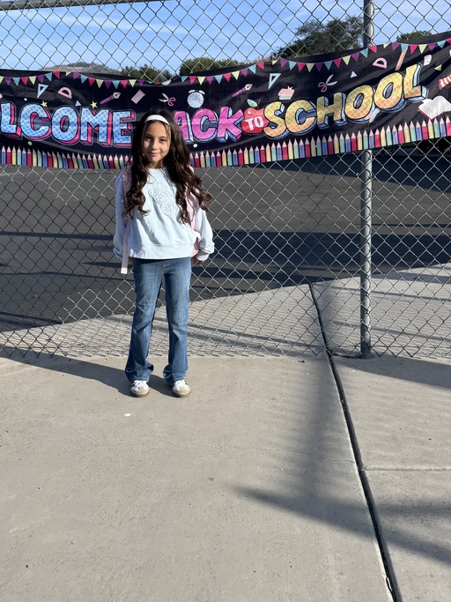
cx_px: 178
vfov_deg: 50.7
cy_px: 219
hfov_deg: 39.5
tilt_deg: -8.8
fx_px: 626
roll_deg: +3.0
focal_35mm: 36
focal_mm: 6.76
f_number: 1.78
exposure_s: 1/3802
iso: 80
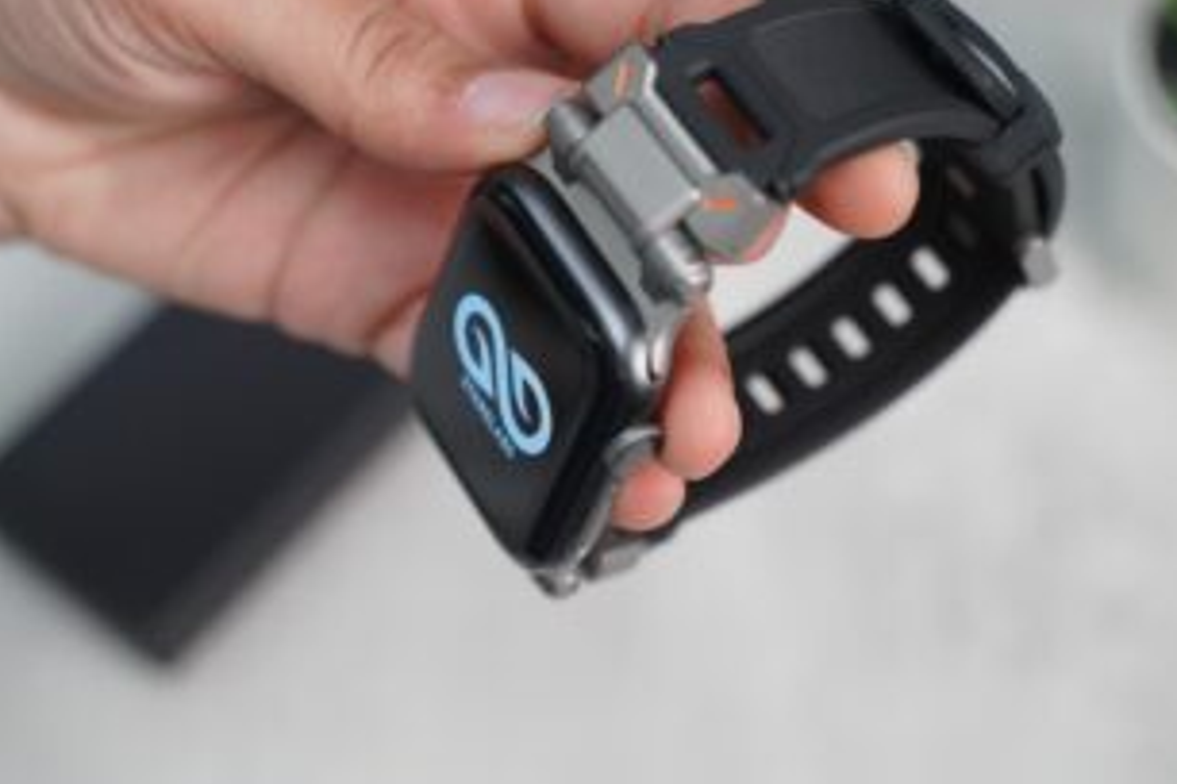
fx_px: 2223
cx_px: 581
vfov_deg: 20.0
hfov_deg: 29.7
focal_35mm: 68
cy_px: 344
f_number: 4
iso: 2500
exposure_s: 1/160
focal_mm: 52
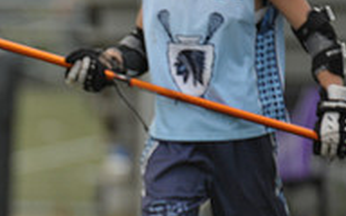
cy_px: 313
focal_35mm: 1234
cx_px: -128
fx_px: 11636
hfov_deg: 1.7
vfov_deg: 1.1
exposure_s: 1/2500
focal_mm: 400
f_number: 4
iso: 800
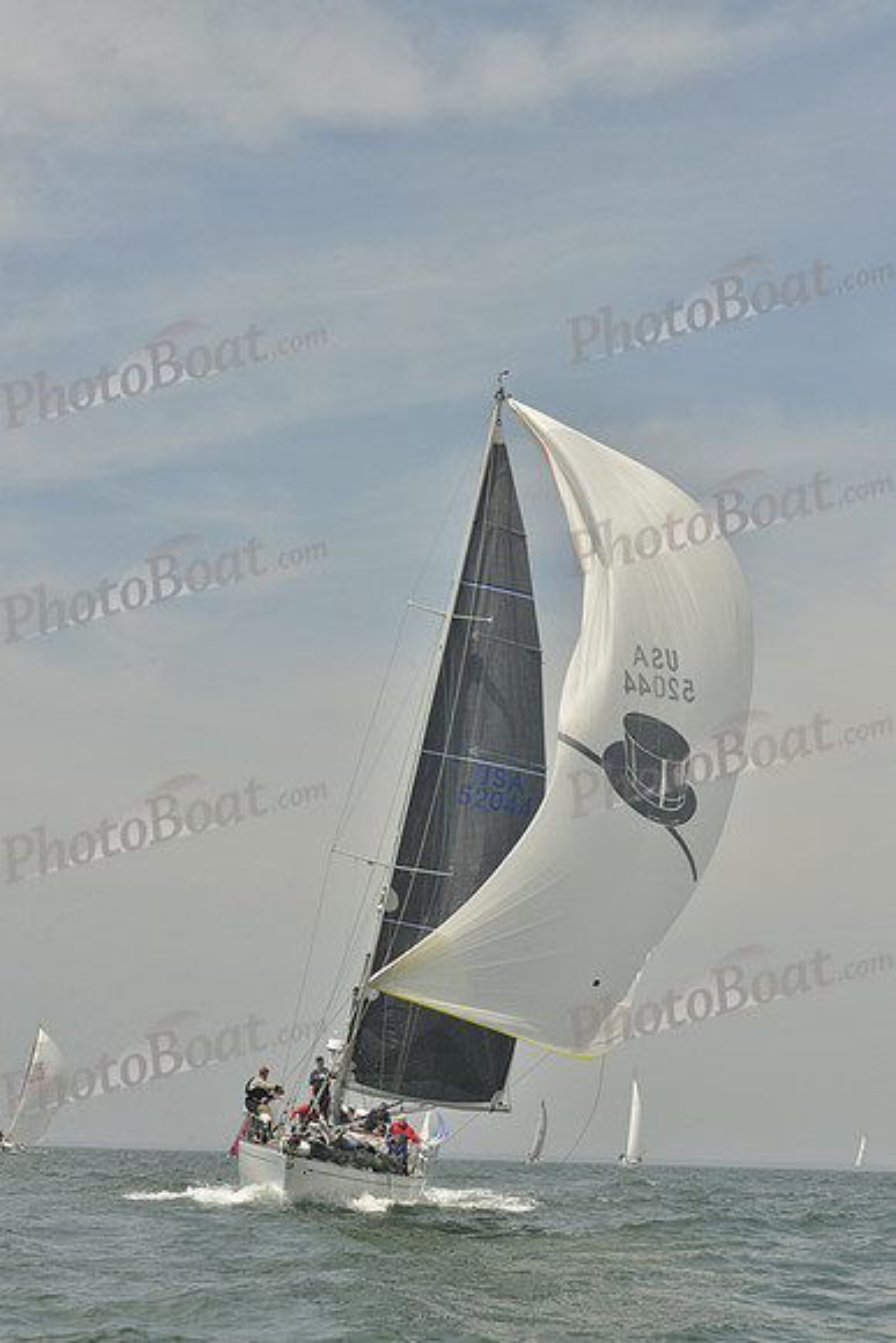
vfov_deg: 28.8
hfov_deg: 19.5
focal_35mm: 70
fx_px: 2612
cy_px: 672
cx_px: 448
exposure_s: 1/1250
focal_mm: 70
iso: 560
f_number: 14
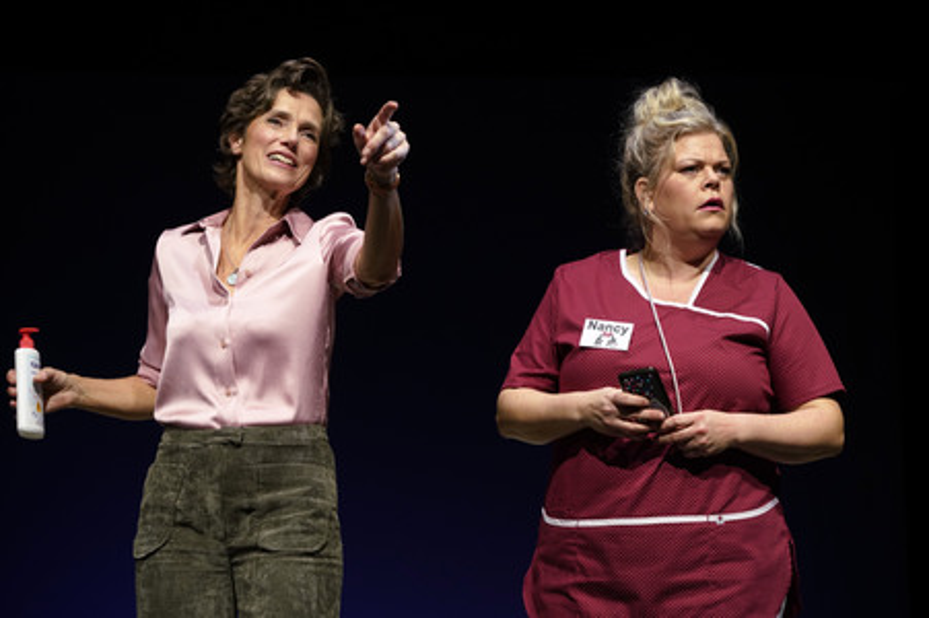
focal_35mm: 122
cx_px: 464
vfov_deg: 11.2
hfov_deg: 16.8
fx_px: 3146
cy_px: 309
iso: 1600
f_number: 5.6
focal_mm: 122
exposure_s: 1/200
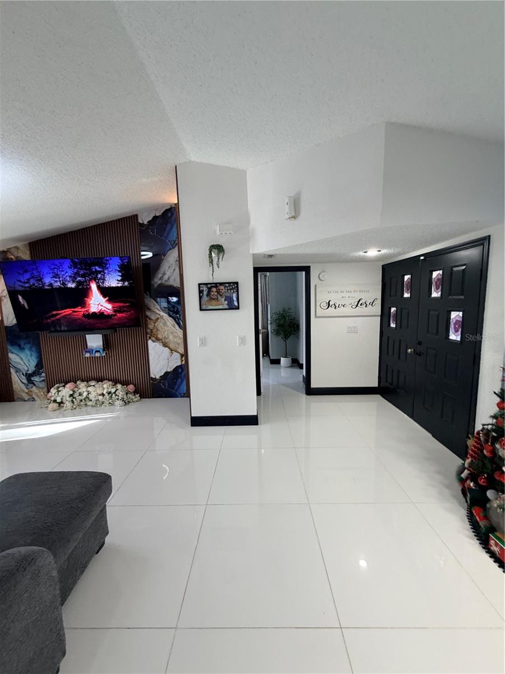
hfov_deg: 85.7
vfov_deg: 102.1
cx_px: 252
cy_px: 337
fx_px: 272
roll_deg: +3.1
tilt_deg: -2.8
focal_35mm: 14
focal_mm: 2.22
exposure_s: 1/120
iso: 200
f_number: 2.2
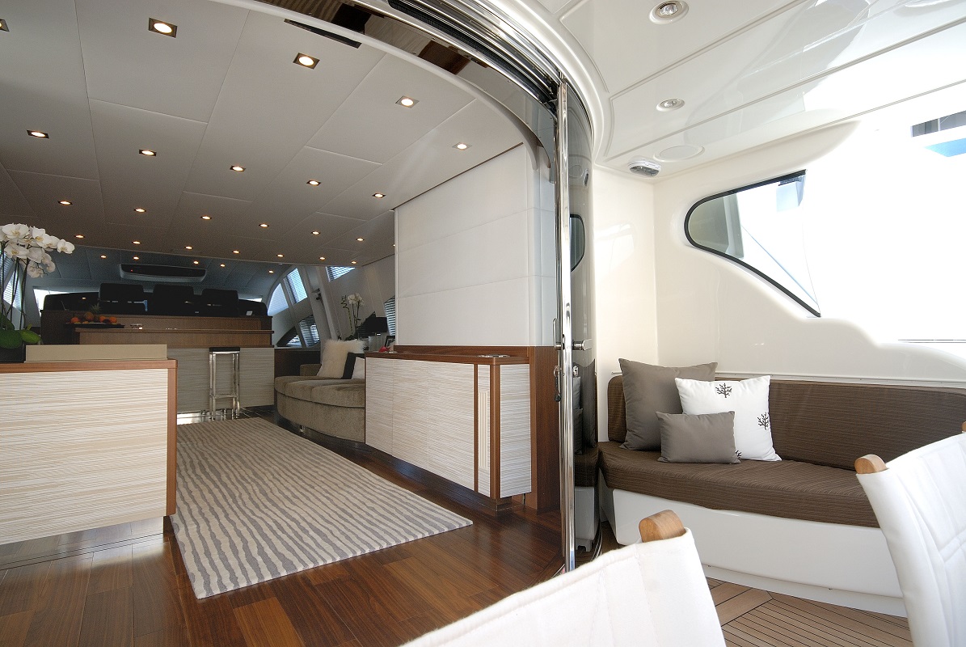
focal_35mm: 20
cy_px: 324
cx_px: 483
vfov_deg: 63.4
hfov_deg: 85.3
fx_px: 524
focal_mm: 13
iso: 100
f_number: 9
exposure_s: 1/50
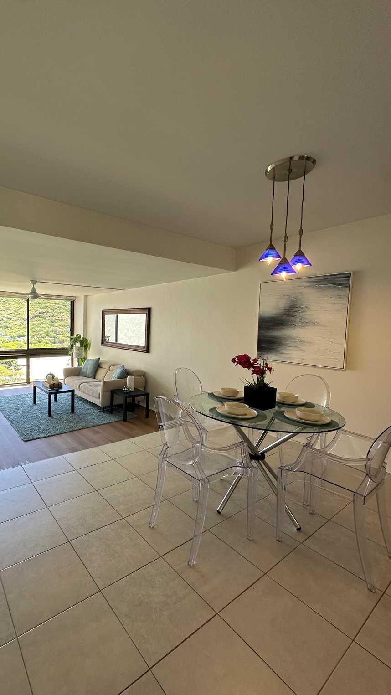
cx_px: 131
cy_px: 346
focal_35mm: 16
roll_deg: -2.8
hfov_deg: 65.4
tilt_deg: -3.7
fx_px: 295
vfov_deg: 99.4
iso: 80
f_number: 2.2
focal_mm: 2.22
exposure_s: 1/99
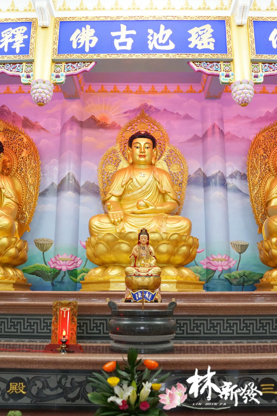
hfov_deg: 37.9
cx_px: 138
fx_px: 404
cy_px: 208
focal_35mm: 35
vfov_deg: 54.4
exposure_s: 1/80
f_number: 2.8
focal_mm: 35
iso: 2000
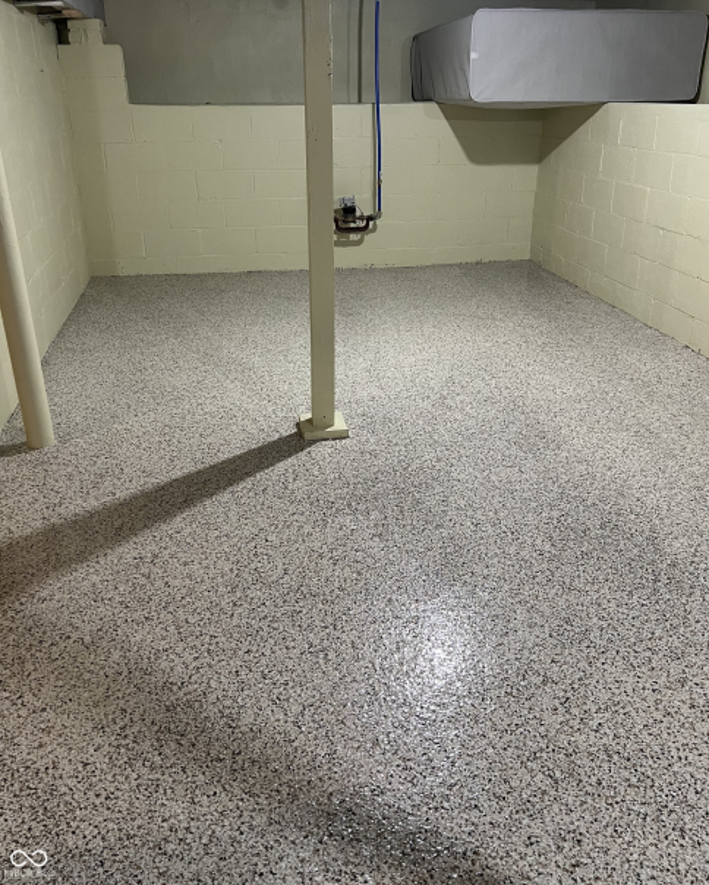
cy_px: 399
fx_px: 734
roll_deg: -0.5
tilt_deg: -22.0
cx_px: 357
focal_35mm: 28
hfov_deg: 51.6
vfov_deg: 62.0
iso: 160
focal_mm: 5.7
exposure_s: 1/60
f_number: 1.5
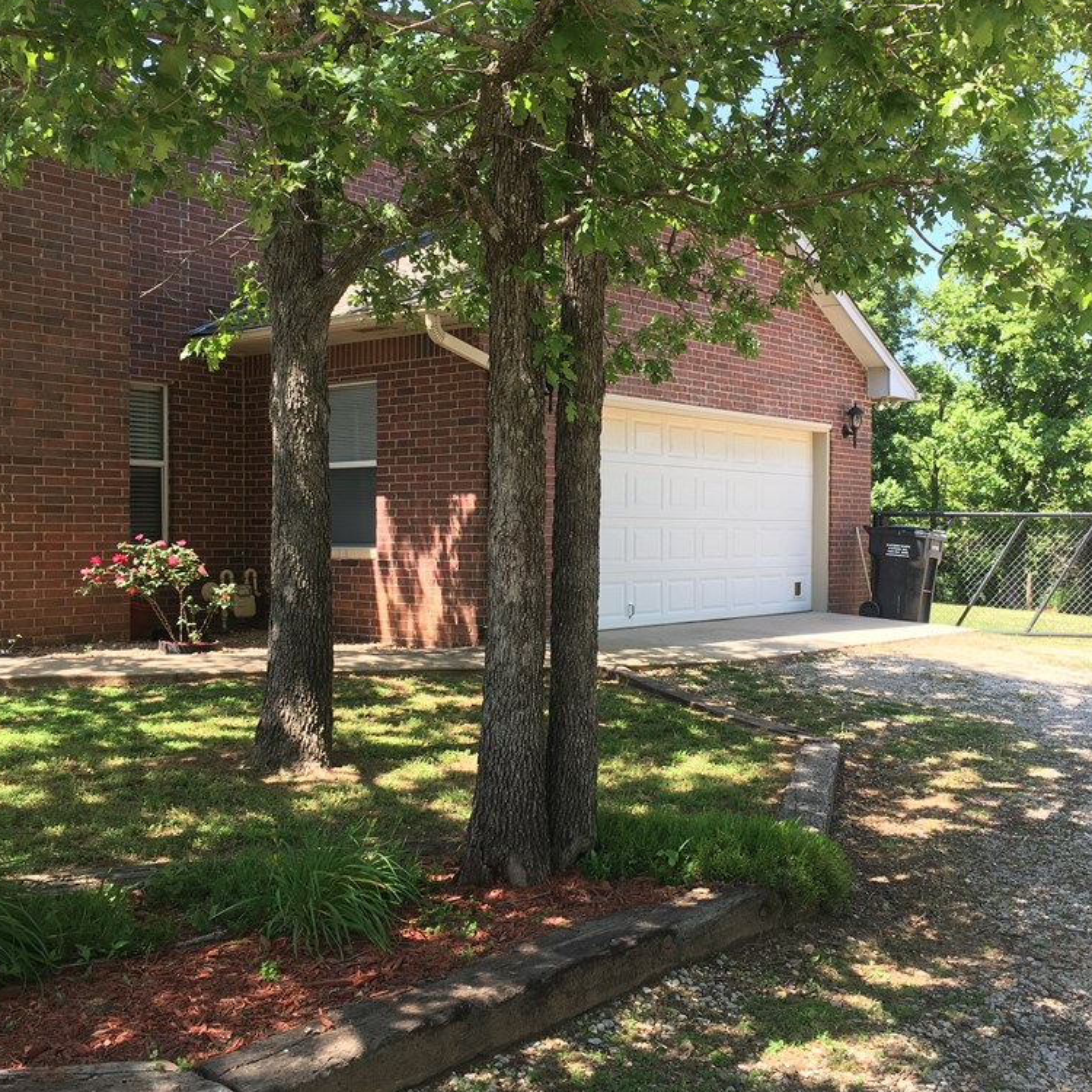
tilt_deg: -0.1
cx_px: 590
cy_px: 540
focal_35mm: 35
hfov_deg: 47.2
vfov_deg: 47.2
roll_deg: +0.1
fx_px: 1249
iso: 25
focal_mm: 4.15
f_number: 2.2
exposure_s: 1/191
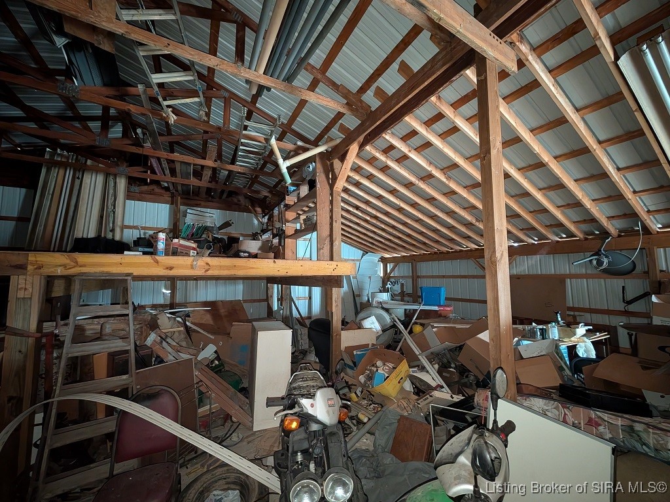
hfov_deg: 110.5
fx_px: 232
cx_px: 335
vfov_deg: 94.5
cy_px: 251
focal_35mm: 12
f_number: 1.7
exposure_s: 1/20.5
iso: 4015
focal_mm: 2.02
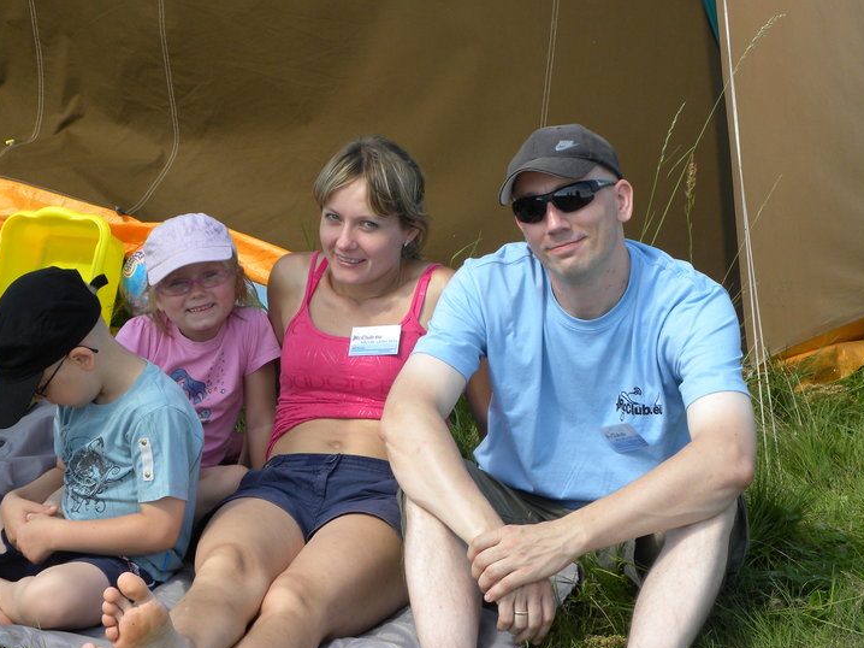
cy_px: 302
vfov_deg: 12.7
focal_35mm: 117
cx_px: 397
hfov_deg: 16.8
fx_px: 2919
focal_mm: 18.8
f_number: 4.5
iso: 64
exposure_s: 1/191
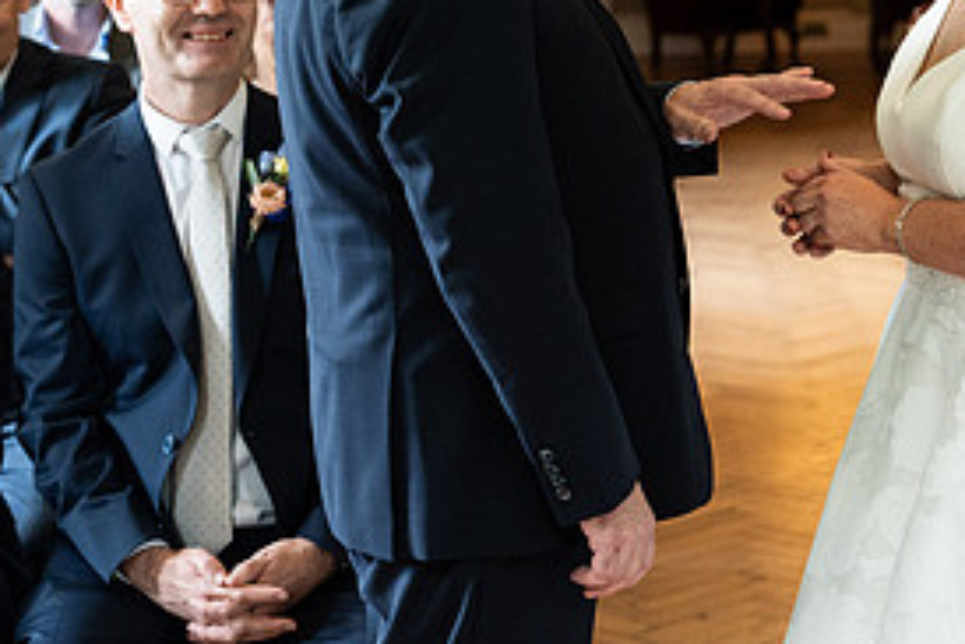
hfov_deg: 19.2
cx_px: 666
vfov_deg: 12.9
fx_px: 2843
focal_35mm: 106
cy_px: 139
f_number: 3.5
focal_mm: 50
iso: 3200
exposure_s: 1/200
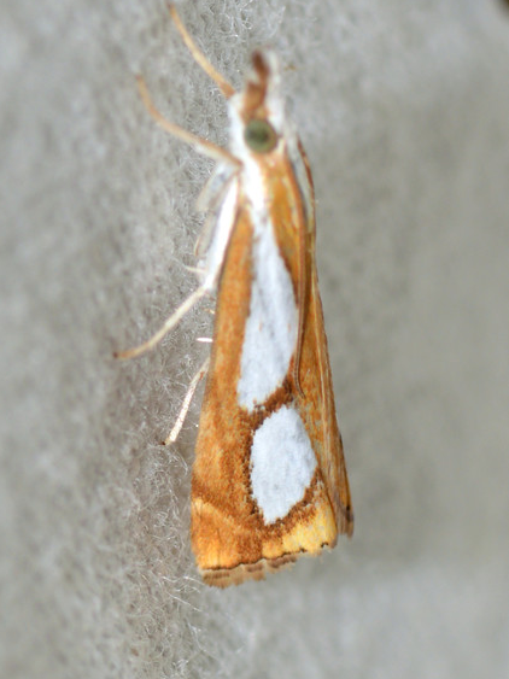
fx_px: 3217
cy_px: 314
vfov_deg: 12.1
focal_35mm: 164
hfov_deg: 9.0
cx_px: 253
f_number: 18
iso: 100
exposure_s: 1/200
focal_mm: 100
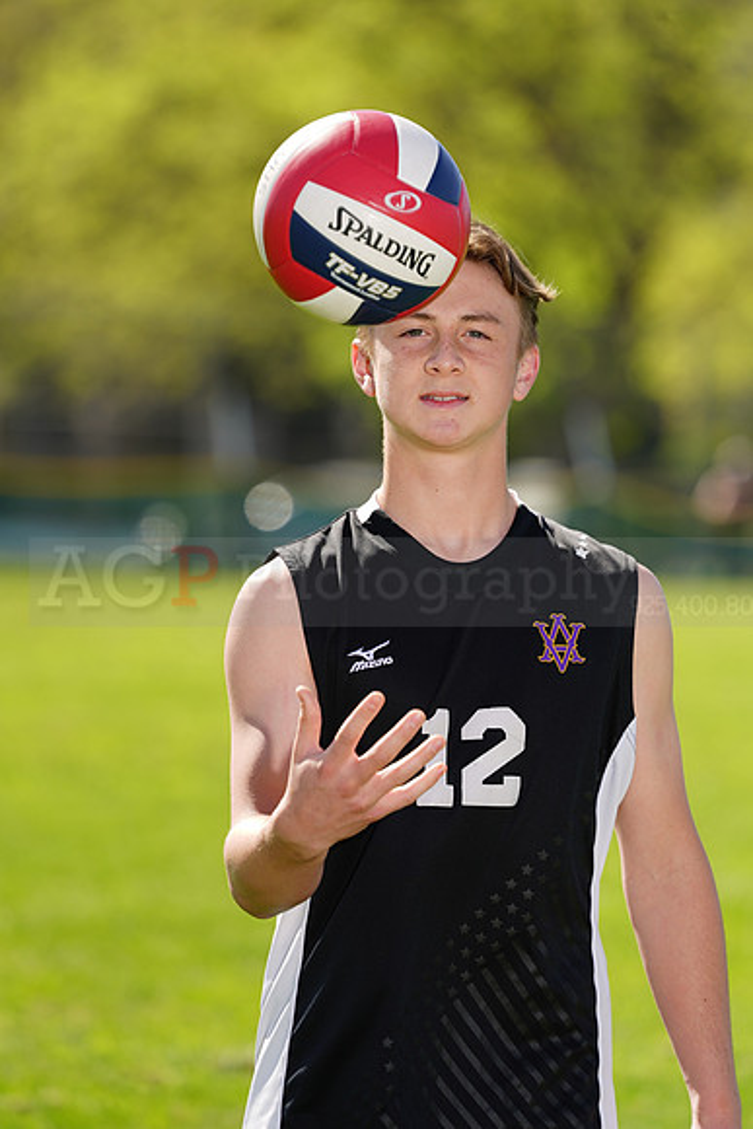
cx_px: 376
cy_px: 564
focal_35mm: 324
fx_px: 10159
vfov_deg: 6.4
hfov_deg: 4.2
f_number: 6.3
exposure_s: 1/200
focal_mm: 324
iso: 64
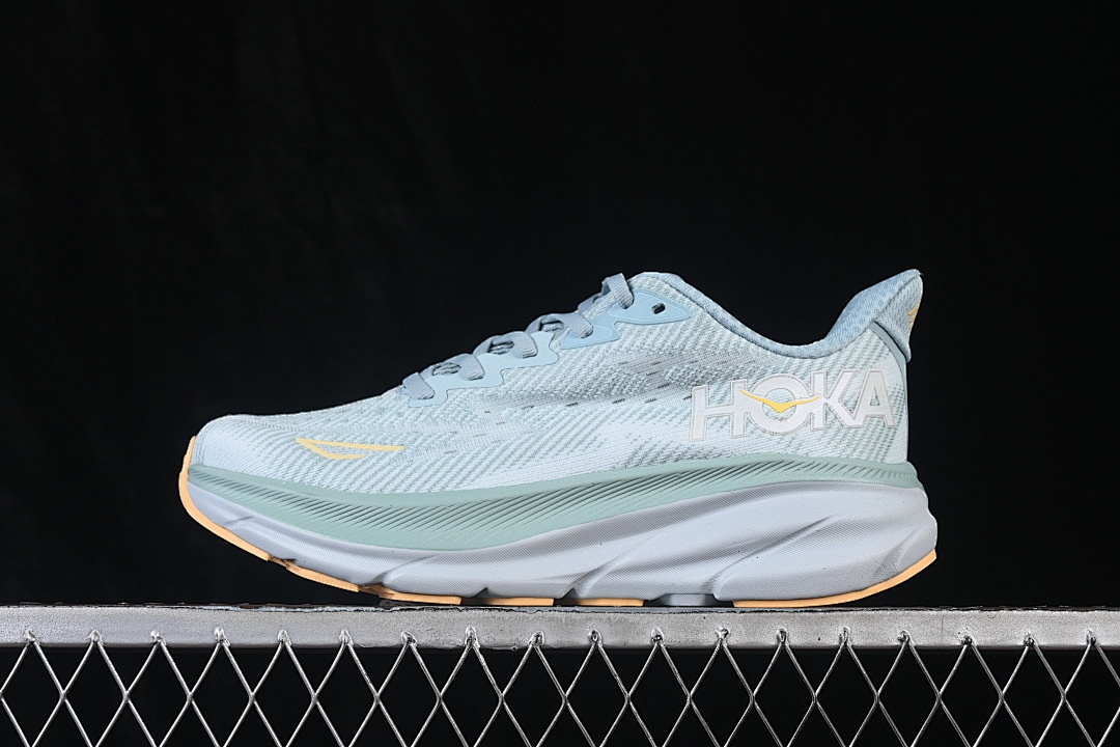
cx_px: 560
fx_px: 2333
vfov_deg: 18.2
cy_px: 374
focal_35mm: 75
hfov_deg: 27.0
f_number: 8
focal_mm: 50
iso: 160
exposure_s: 1/80
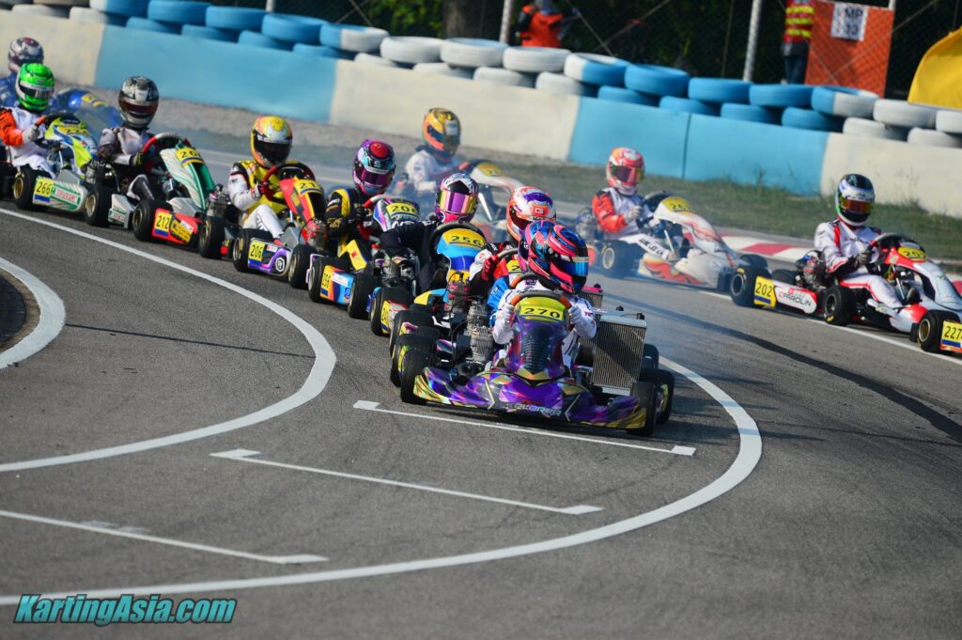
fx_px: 8010
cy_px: 320
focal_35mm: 300
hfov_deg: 6.9
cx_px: 481
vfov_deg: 4.6
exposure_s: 1/640
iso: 100
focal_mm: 300
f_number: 5.6
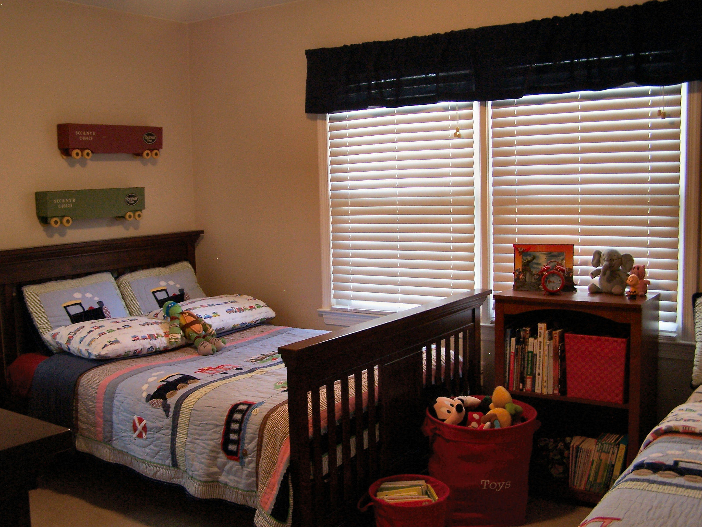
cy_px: 264
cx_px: 351
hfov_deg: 49.0
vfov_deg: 37.7
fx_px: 771
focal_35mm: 38
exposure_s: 1/15
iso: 140
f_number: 2.8
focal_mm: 6.3
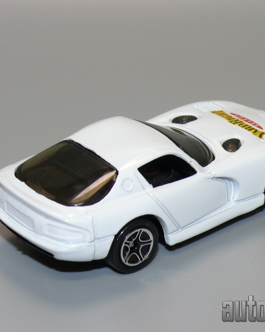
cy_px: 166
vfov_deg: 14.5
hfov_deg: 11.6
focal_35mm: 133
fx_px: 1304
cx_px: 158
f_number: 4
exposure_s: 1/30
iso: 100
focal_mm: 13.3
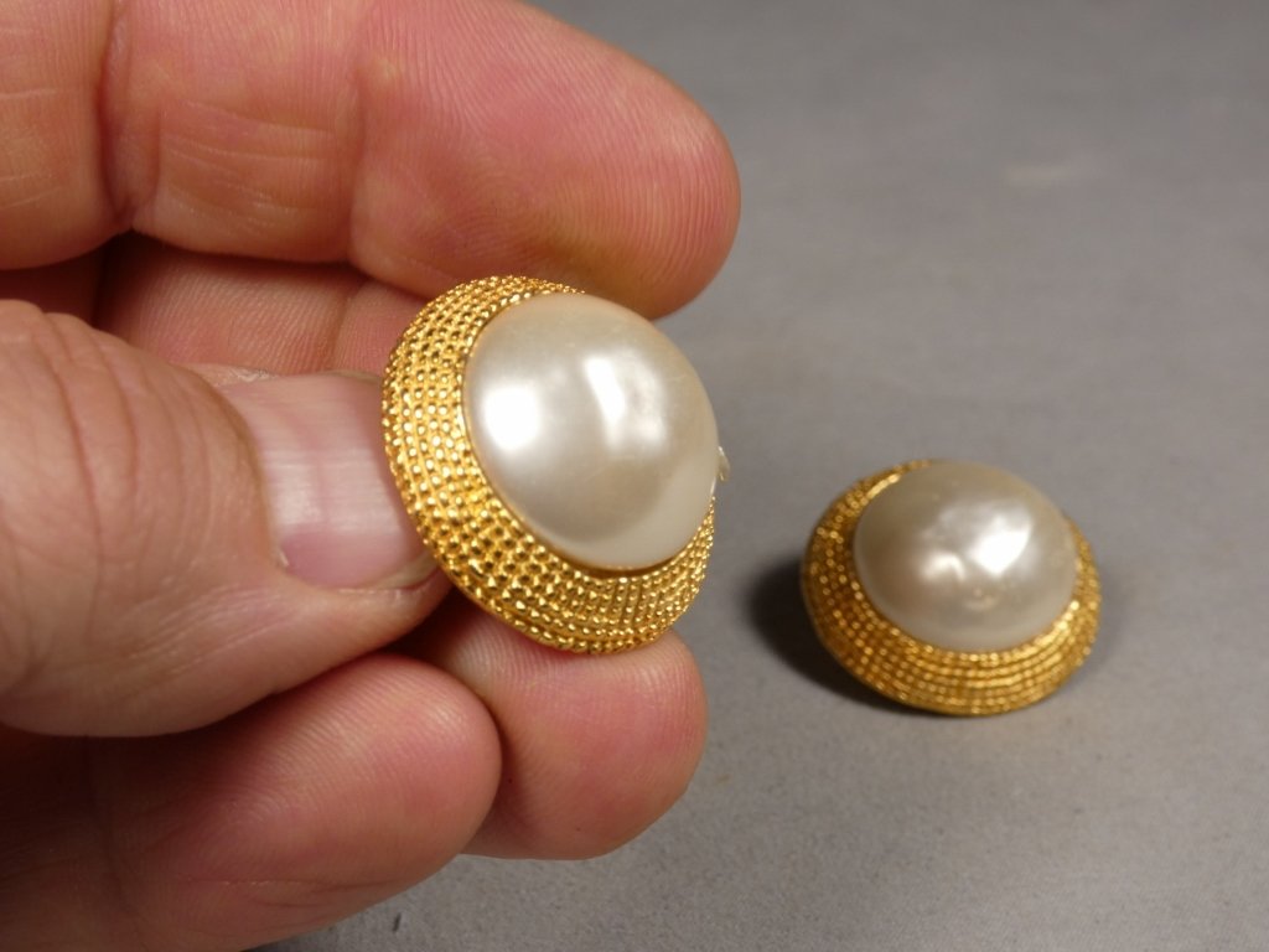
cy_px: 476
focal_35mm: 81
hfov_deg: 24.1
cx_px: 634
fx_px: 2969
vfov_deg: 18.2
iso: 80
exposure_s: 1/100
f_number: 4.5
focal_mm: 14.5
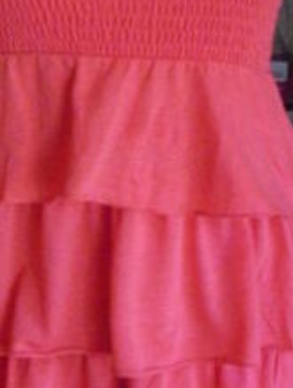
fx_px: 1182
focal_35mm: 105
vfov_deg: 18.6
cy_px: 276
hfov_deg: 14.1
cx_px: 156
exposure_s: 1/100
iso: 800
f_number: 3.1
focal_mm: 6.3
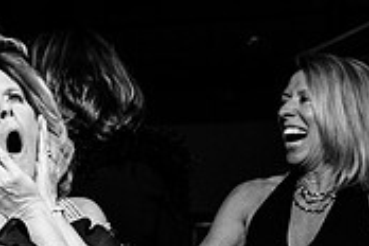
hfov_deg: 16.8
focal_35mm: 120
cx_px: 23
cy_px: 357
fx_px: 1230
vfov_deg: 11.0
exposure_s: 1/200
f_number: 4
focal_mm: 35
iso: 2000
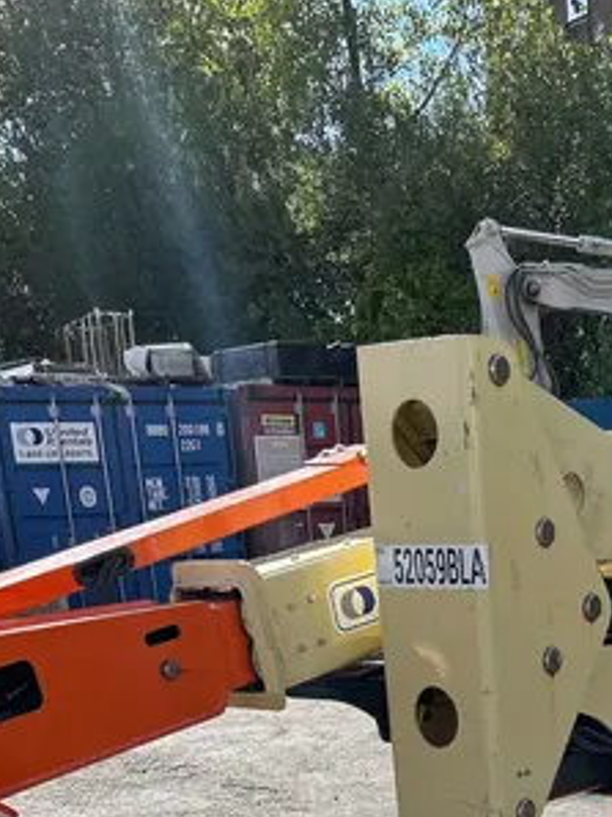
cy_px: 950
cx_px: 650
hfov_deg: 21.8
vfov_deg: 27.2
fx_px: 1511
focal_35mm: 64
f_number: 1.5
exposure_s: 1/2762
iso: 50
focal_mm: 5.7
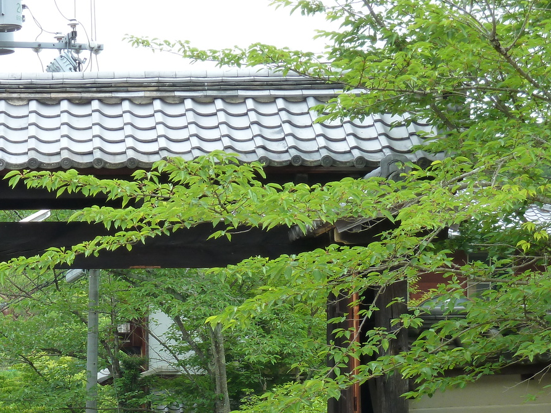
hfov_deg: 15.2
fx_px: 2054
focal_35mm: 129
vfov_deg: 11.5
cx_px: 111
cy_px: 327
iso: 125
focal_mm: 11.9
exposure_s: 1/60
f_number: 4.1
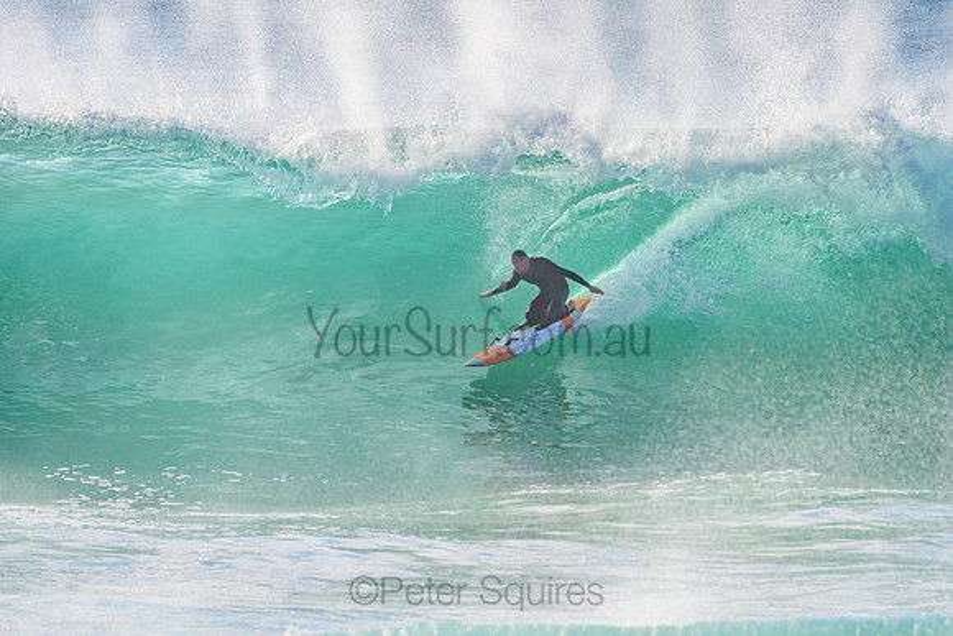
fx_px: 16236
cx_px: 584
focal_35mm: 613
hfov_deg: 3.4
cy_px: 297
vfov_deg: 2.2
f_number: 5.6
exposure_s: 1/2000
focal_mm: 500
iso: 160
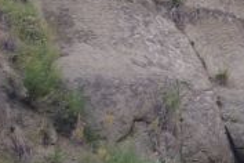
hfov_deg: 8.1
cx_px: 590
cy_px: -140
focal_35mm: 235
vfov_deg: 5.7
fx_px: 1593
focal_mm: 32
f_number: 2.8
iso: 200
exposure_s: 1/125
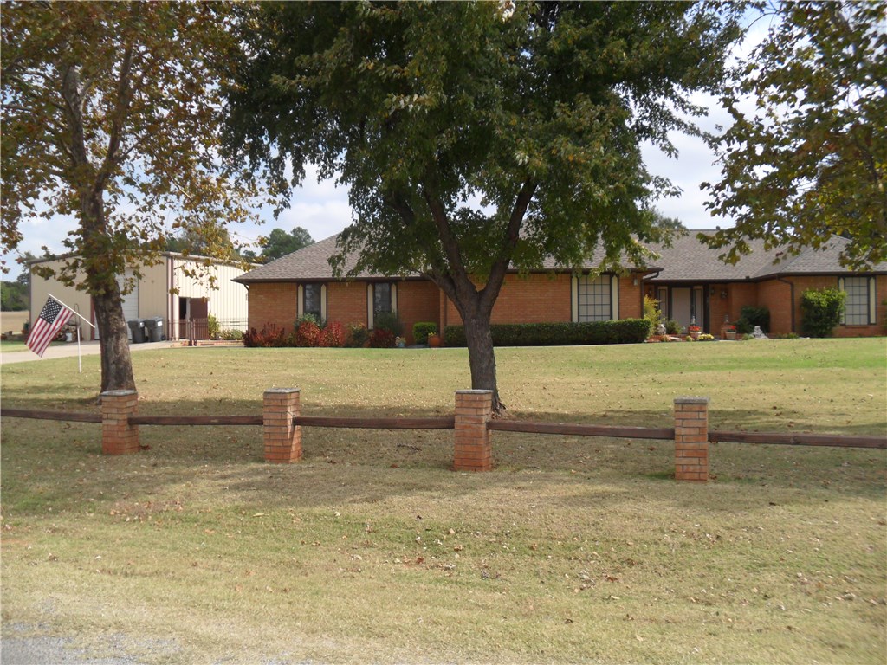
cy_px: 332
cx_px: 444
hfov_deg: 52.6
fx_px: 897
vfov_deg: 40.7
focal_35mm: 35
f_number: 7.6
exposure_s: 1/180
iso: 80
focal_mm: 6.3
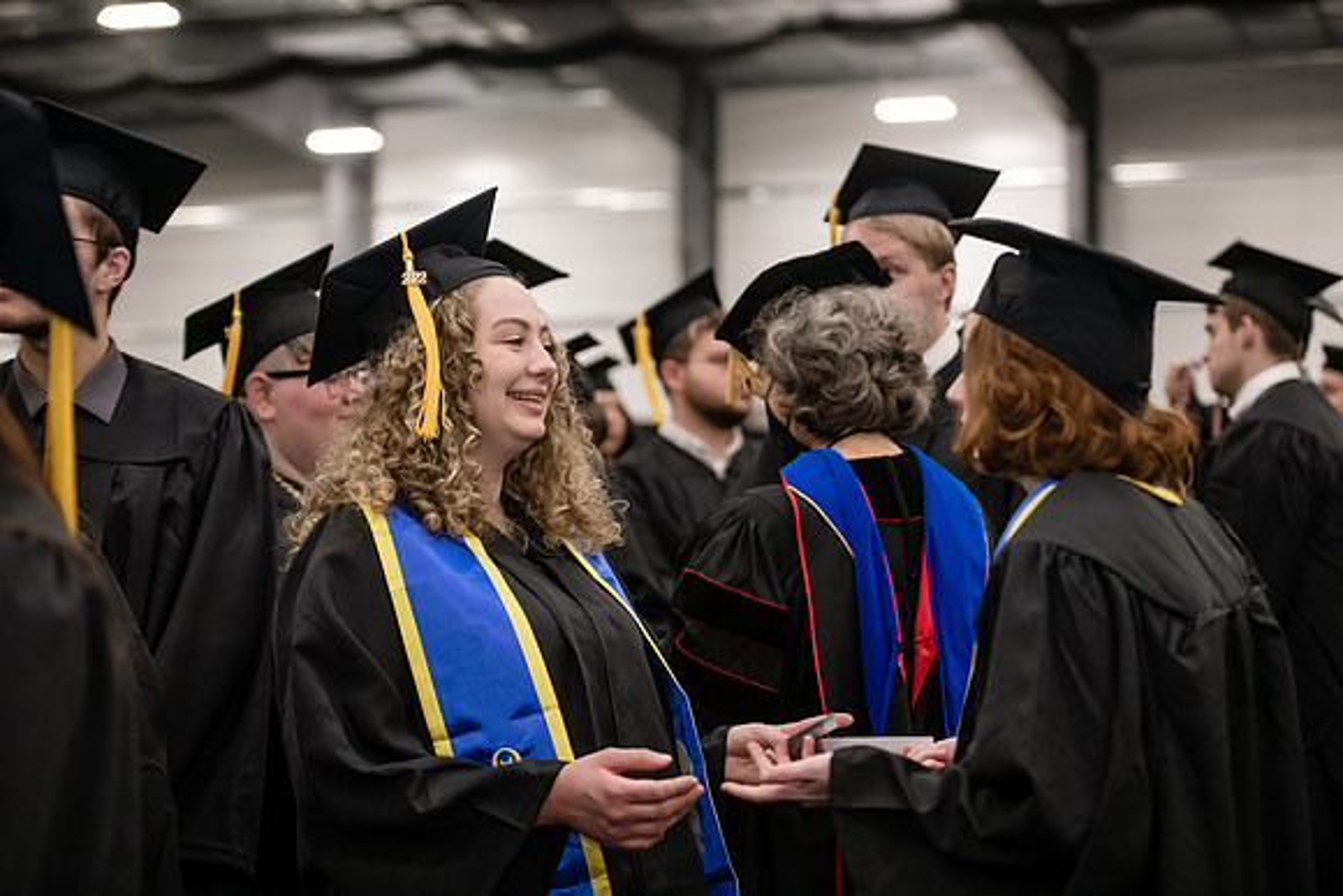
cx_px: 672
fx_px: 2910
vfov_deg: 17.5
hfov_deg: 26.0
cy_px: 448
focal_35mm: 78
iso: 2000
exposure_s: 1/200
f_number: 3.2
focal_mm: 78
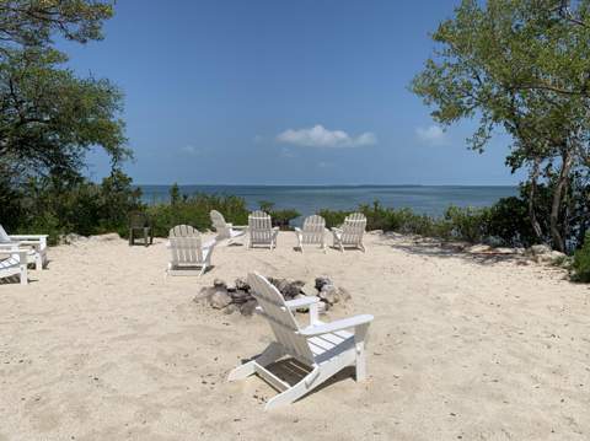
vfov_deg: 53.0
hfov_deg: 67.4
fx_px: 443
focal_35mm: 26
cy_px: 220
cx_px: 295
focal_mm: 4.25
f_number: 1.8
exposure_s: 1/5714
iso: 25
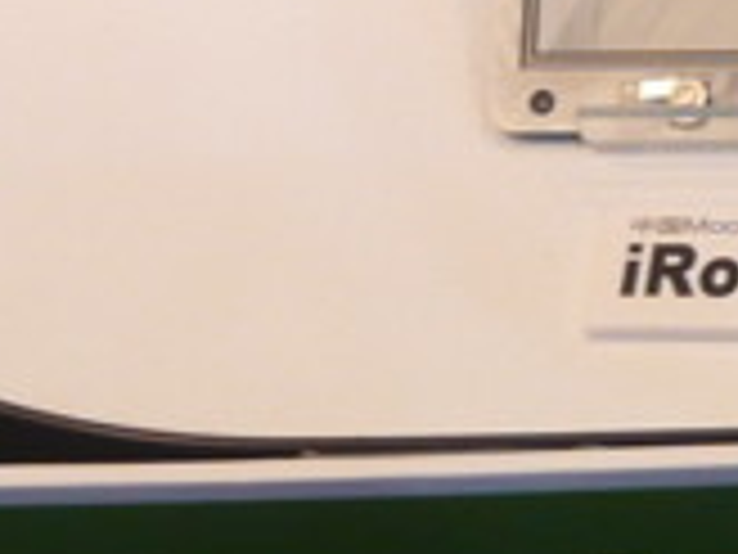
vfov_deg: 9.0
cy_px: 189
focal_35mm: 164
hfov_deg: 11.8
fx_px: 3496
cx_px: 932
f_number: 2.8
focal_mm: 4.6
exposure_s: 1/30
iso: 125
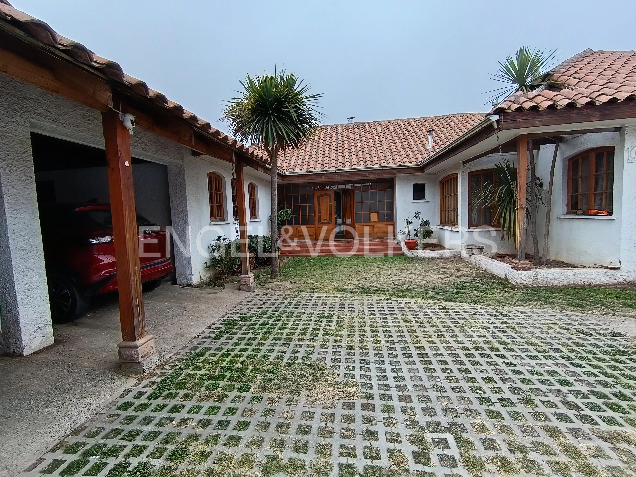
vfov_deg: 74.7
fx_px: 312
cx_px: 318
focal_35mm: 17
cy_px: 238
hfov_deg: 91.0
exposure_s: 1/156
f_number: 2.2
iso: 100
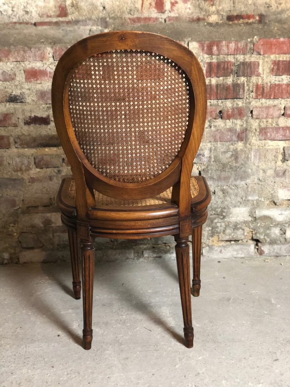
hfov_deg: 28.0
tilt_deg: -16.2
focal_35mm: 52
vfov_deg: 36.8
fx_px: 581
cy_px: 194
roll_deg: +1.8
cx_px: 145
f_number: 2.4
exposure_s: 1/10
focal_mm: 6
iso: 160
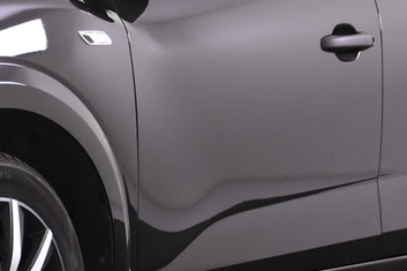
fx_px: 1908
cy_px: 108
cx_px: -60
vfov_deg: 8.1
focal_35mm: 169
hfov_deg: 12.0
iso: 1600
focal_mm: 31
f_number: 4
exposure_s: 1/60
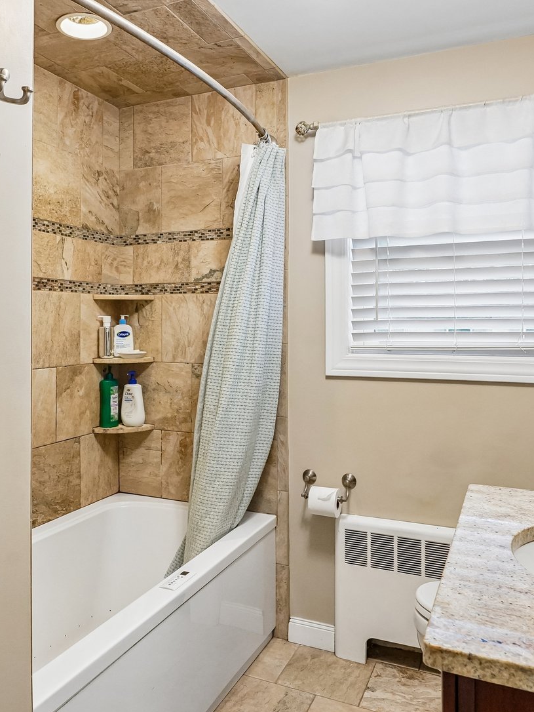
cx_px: 226
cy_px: 322
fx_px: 596
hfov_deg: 48.1
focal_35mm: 29
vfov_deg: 61.5
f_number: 8
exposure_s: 1/30
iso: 1250
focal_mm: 16
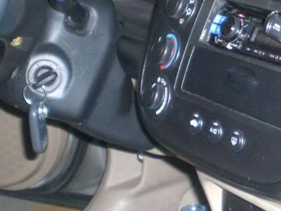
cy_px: 26
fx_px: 917
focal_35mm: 113
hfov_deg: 16.8
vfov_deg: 13.0
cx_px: 325
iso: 200
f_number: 3.1
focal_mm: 6.3
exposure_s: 1/60
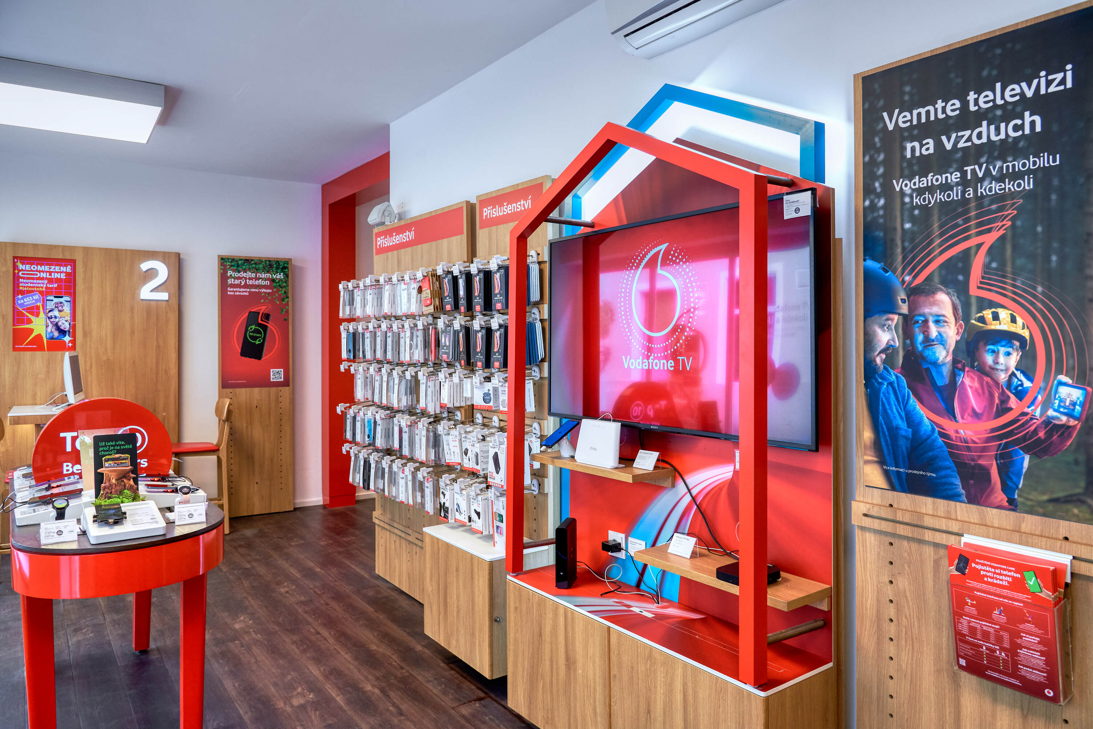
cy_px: 364
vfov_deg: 53.2
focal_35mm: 24
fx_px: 729
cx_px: 546
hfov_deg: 73.7
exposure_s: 1/30
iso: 720
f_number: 7.1
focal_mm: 24
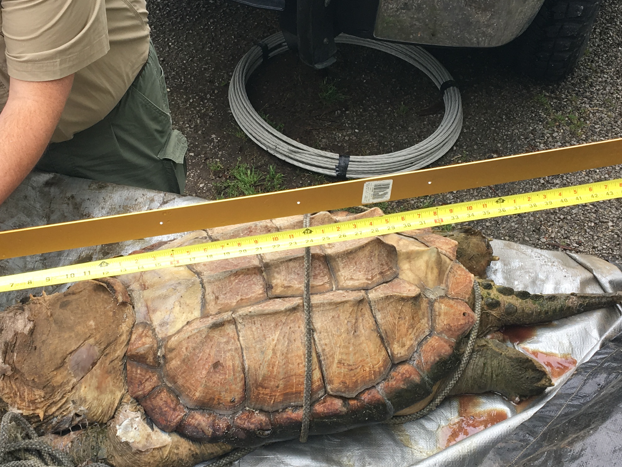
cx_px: 316
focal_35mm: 59
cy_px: 225
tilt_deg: -45.3
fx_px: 1060
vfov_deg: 24.8
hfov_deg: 32.7
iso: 25
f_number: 2.2
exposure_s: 1/120
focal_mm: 4.15
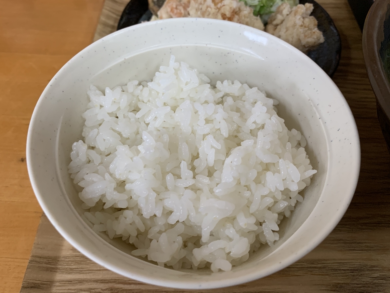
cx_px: 195
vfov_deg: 53.1
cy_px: 146
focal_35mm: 26
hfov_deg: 67.3
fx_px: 293
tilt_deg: -56.6
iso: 100
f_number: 1.8
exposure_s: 1/60
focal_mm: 4.25
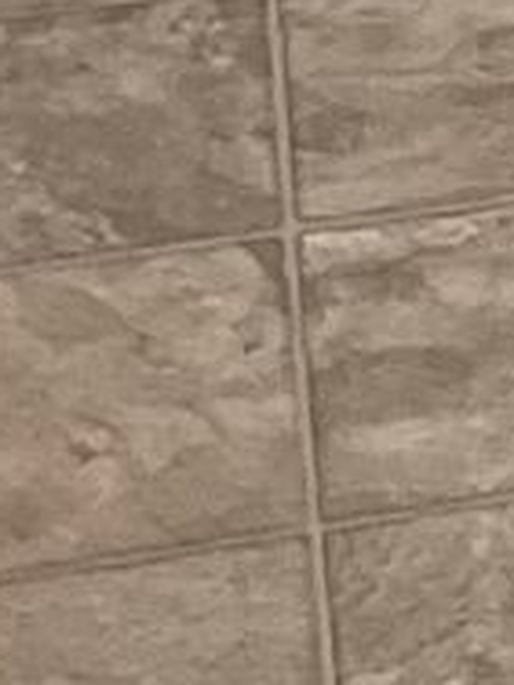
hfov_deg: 6.0
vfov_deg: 7.1
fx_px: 4573
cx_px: 1420
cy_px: -1742
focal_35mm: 231
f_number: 1.8
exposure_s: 1/60
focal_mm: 3
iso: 40
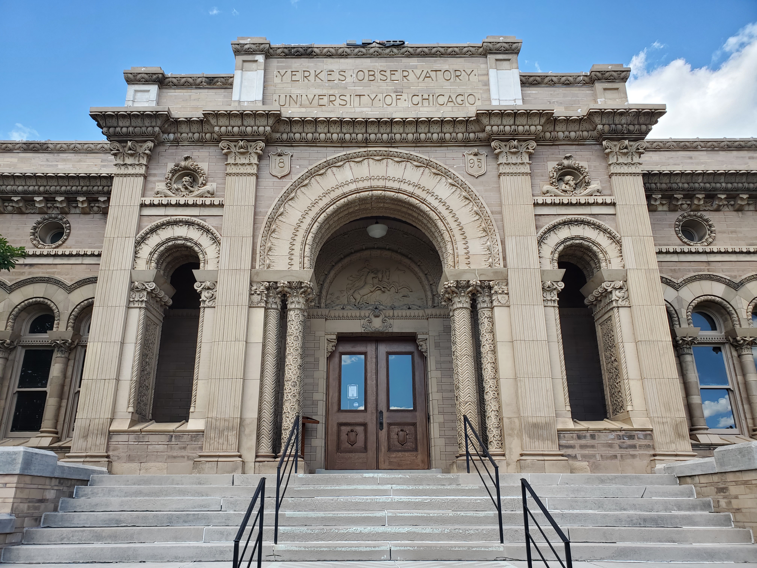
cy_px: 284
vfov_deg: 53.1
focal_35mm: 26
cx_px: 378
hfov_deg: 67.3
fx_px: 569
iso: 50
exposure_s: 1/366
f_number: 2.4
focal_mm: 4.3
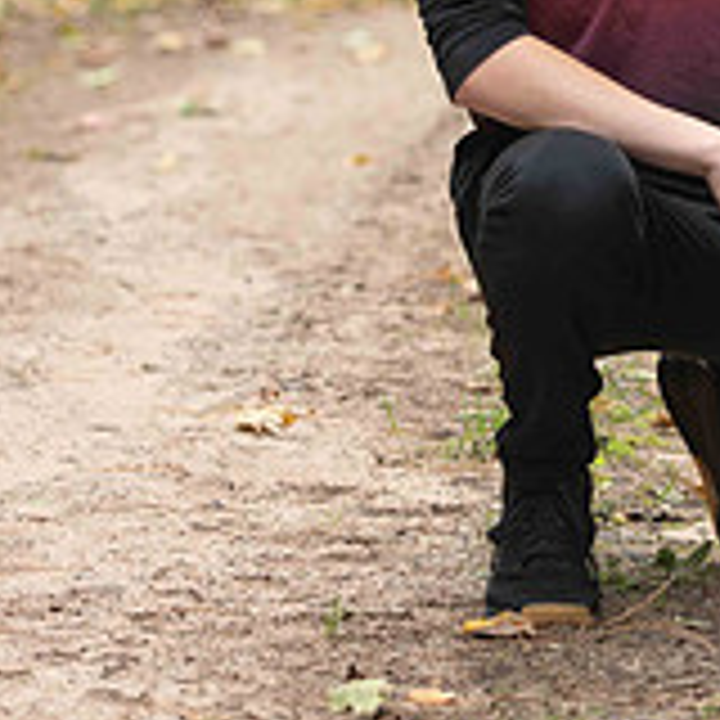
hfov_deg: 6.1
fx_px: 6683
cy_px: -106
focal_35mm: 284
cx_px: 711
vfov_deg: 6.1
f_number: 2.8
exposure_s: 1/320
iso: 500
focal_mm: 92
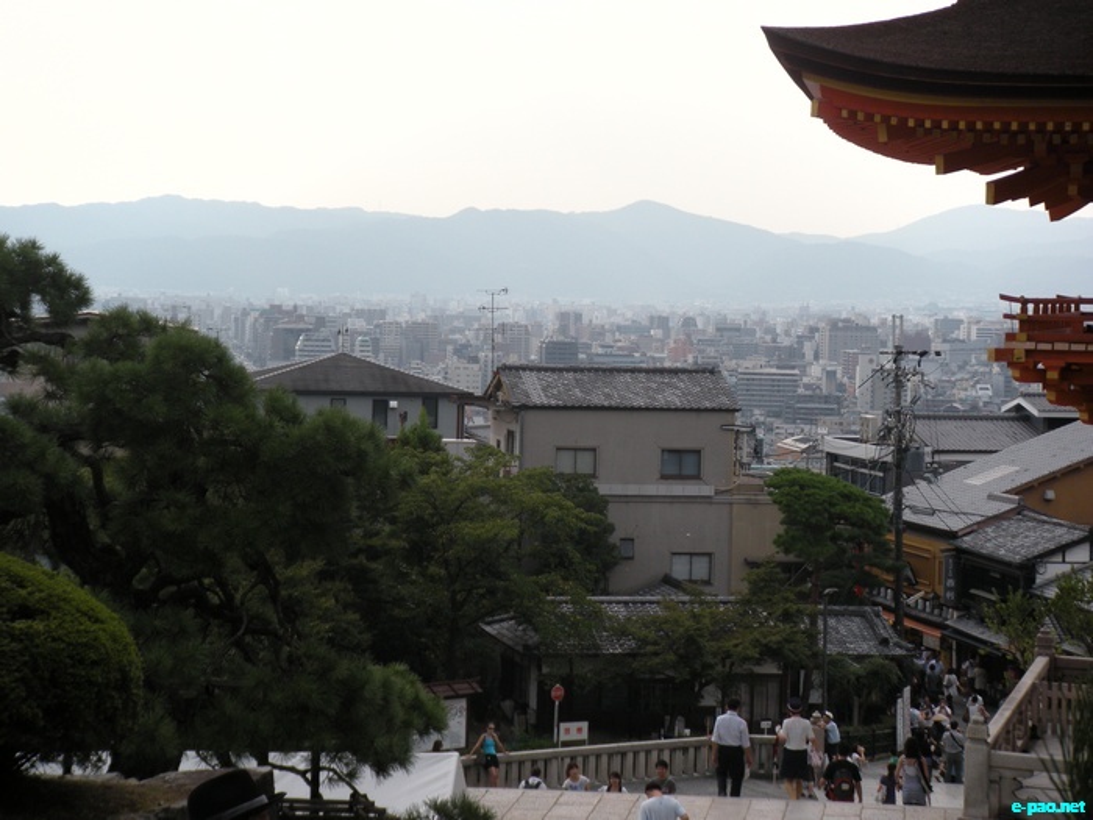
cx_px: 546
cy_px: 410
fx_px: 2905
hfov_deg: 21.3
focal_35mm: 92
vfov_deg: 16.1
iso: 64
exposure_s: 1/199
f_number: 4.7
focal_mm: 15.4
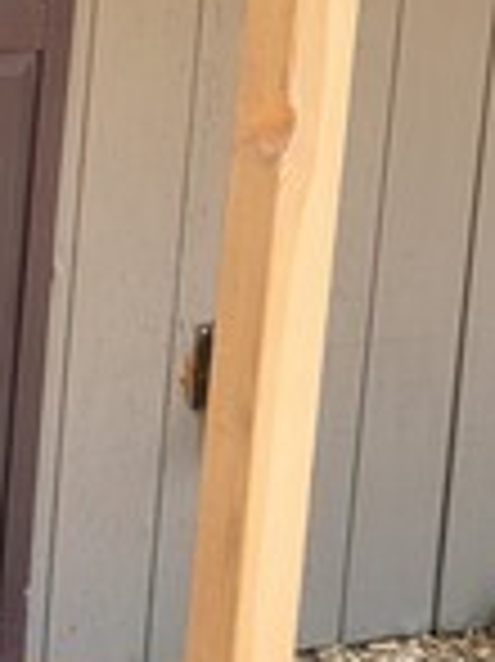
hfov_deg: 11.7
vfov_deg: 16.3
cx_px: -369
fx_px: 2253
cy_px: -34
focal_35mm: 118
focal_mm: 5.4
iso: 40
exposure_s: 1/290
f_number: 1.8
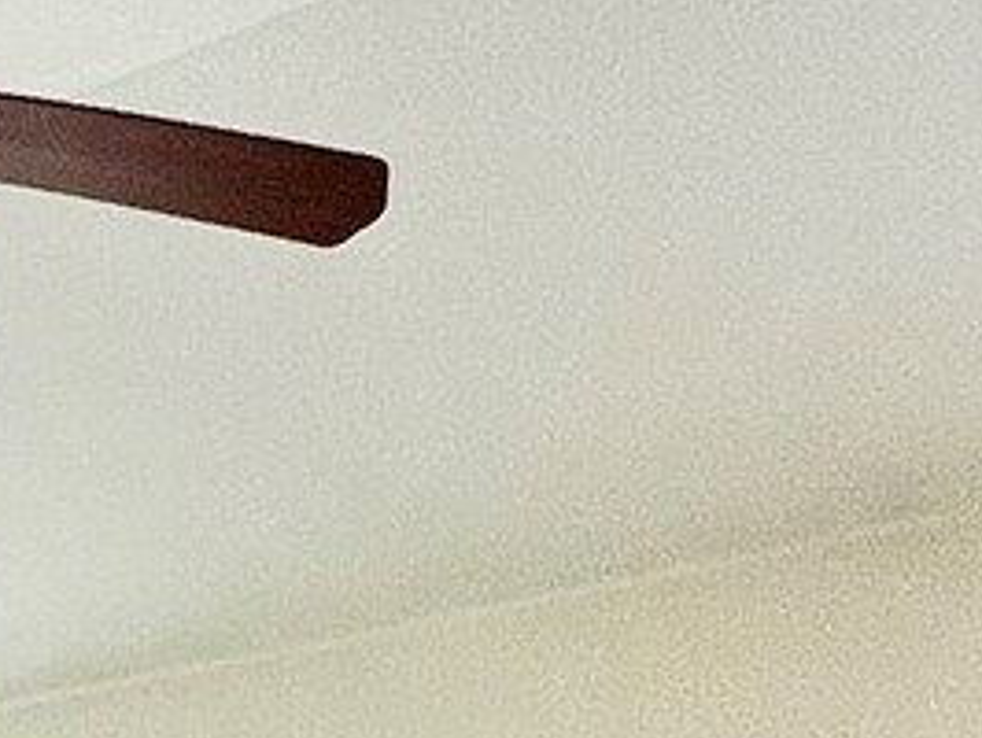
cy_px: 1354
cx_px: 126
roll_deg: -0.2
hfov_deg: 19.3
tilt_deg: +0.2
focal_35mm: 100
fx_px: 2839
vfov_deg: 13.3
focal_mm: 1.57
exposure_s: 1/120
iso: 80
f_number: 1.8
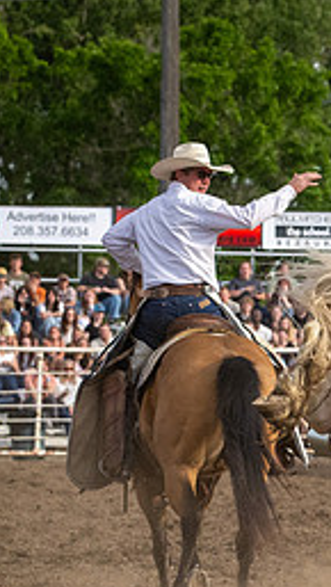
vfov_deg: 8.6
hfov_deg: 4.8
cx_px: 520
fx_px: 3907
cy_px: 486
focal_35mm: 251
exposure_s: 1/8000
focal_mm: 70
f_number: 3.5
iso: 1000
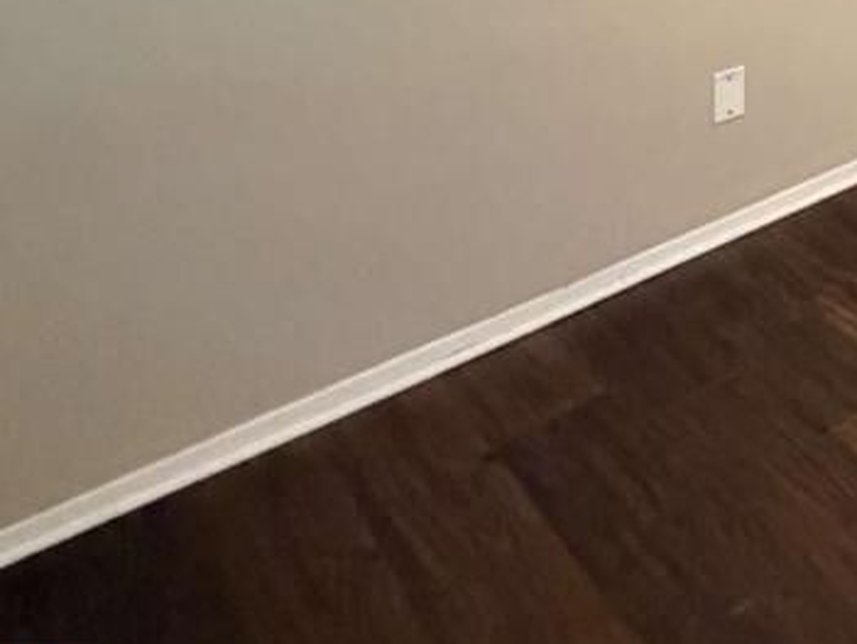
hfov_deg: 28.5
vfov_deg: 23.6
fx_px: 1189
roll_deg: +0.6
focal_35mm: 48
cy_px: -340
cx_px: 1234
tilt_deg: -4.7
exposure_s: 1/60
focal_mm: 2.22
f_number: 2.2
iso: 800
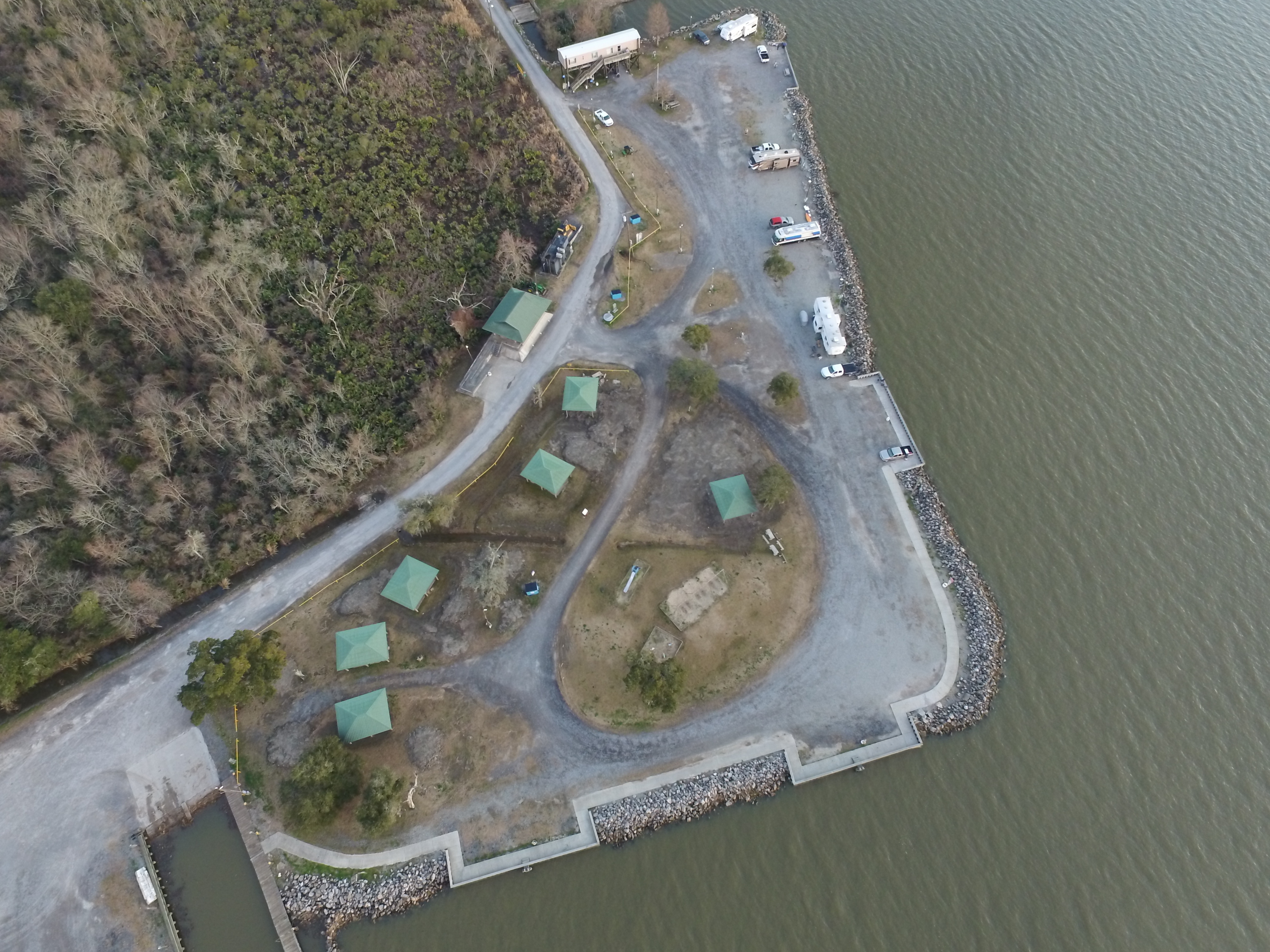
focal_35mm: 20
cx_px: 635
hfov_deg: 81.7
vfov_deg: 66.0
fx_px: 734
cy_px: 476
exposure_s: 1/12.5
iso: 301
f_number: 2.8
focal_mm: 3.61
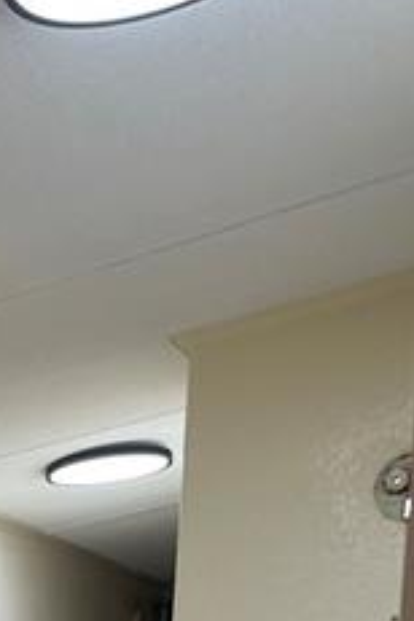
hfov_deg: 13.9
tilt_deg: -6.3
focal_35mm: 90
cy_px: 879
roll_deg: -1.3
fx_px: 1552
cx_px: -272
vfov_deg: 20.1
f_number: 1.6
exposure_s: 1/120
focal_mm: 5.1
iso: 125
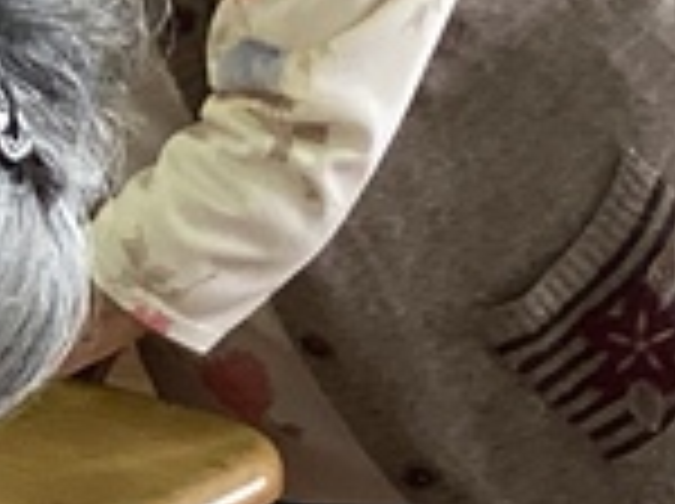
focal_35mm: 207
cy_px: 657
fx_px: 4030
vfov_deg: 7.1
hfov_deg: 9.5
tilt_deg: -23.5
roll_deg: +2.0
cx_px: 126
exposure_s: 1/60
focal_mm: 3.3
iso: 125
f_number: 2.4
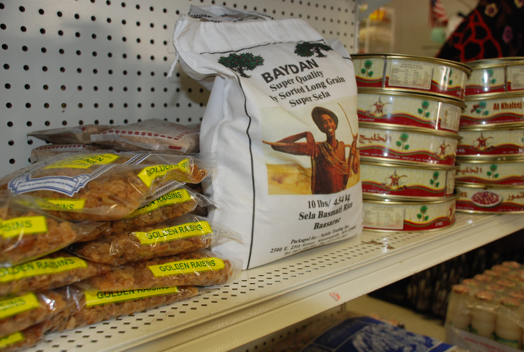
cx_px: 262
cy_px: 176
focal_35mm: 39
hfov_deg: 49.5
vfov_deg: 34.4
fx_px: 569
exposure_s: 1/60
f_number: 4
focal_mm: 26
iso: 400
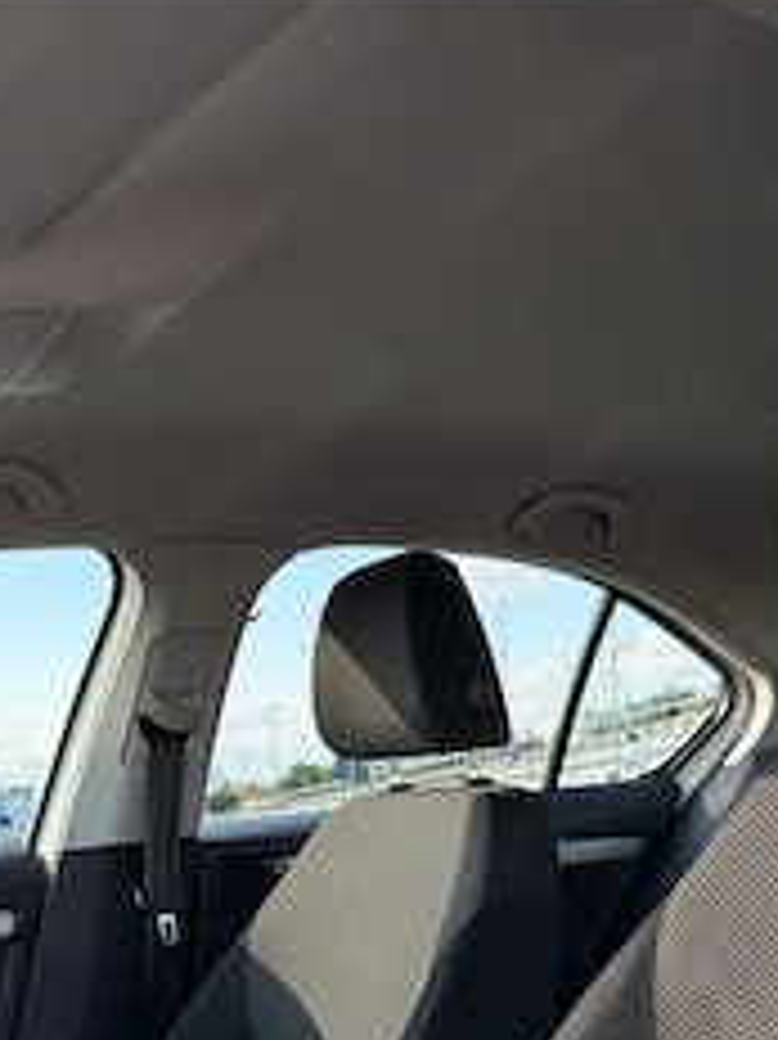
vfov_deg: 39.9
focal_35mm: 45
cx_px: 360
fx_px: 1350
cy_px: 873
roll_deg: +3.6
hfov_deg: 32.1
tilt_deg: -3.4
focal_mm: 5.96
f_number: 1.6
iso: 50
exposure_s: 1/341
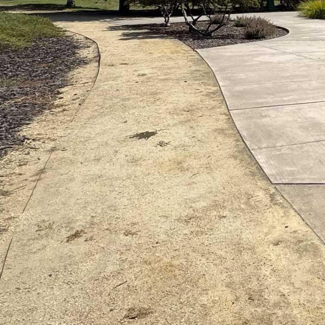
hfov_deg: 25.9
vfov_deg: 31.8
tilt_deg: -7.0
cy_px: 34
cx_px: 472
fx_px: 542
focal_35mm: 51
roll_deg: -1.9
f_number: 2.2
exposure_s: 1/2674
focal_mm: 2.22
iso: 50
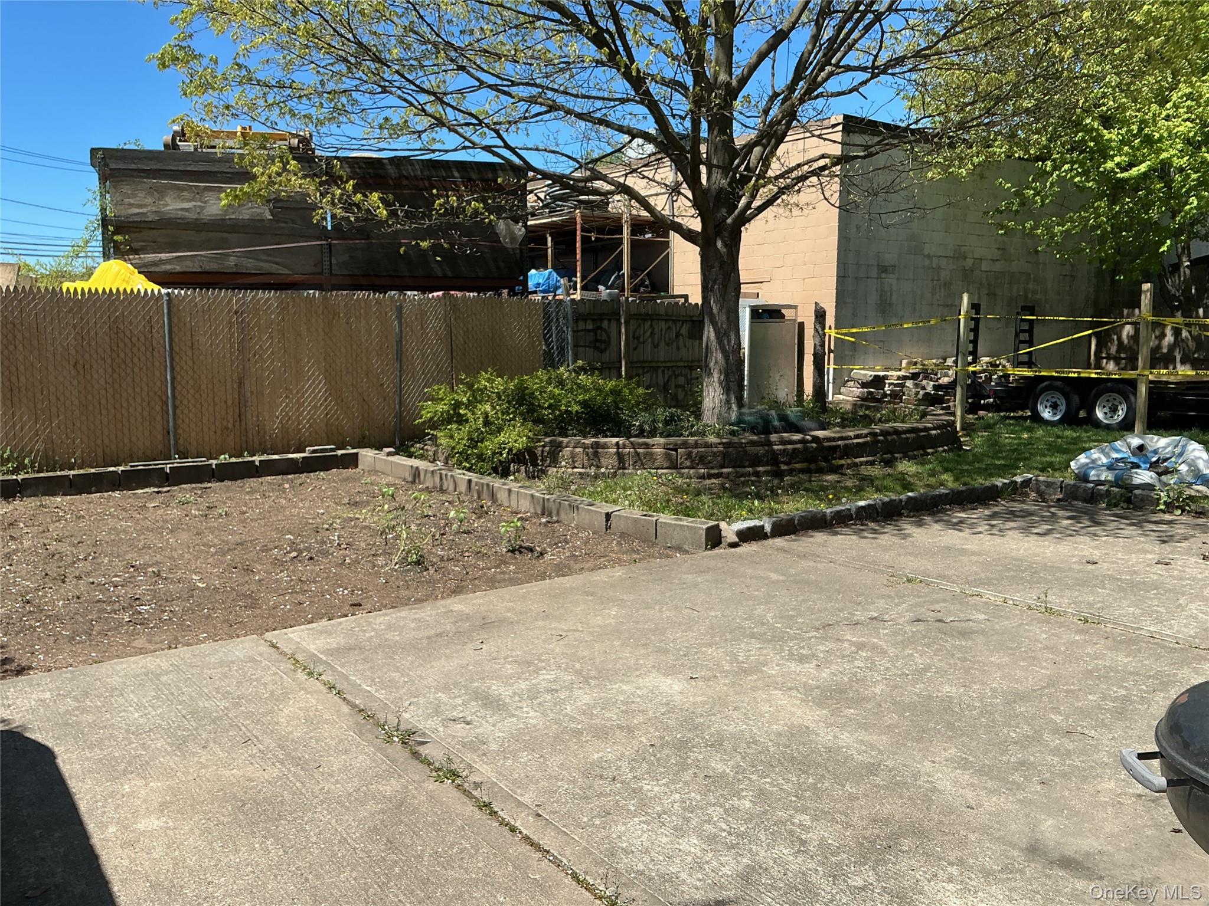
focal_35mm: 29
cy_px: 453
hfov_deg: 61.7
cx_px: 604
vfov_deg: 48.2
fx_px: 1013
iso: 25
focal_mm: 3
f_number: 1.8
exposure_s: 1/1055
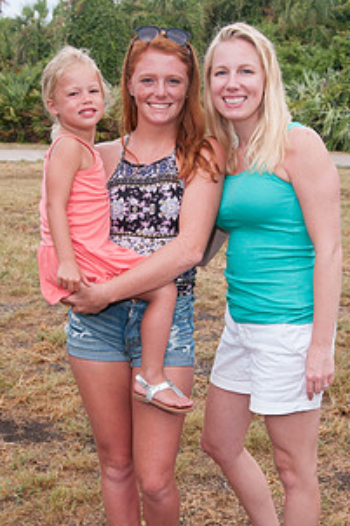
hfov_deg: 20.3
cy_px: 301
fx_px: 978
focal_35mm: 67
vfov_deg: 30.1
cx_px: 172
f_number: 5.6
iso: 200
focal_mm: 30
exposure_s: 1/80
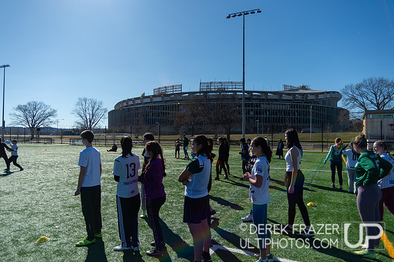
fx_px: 263
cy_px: 131
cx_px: 197
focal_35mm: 24
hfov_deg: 73.8
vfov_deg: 53.1
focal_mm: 24
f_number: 3.5
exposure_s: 1/5000
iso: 250
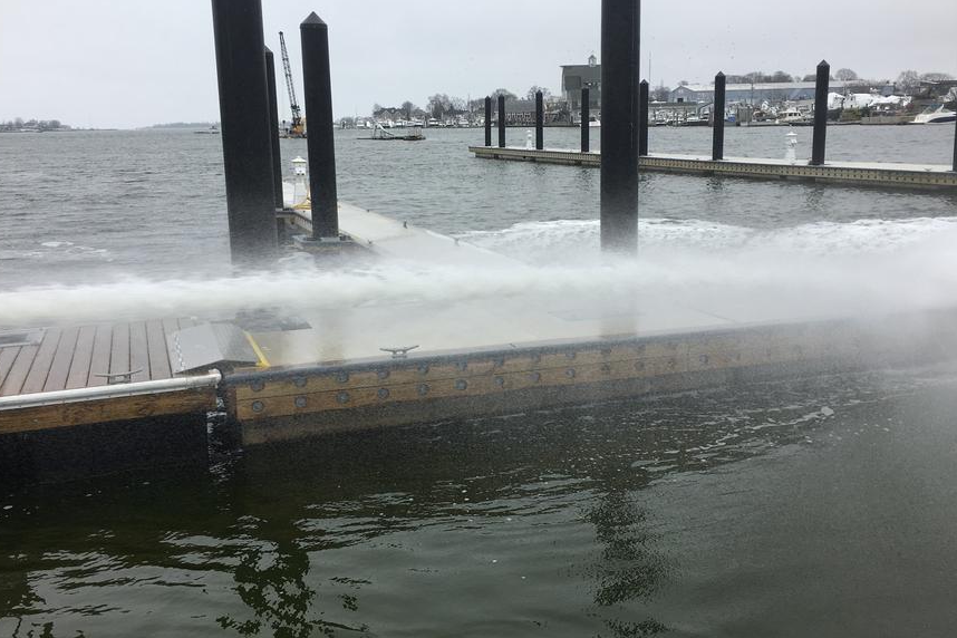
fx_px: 957
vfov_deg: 36.9
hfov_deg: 53.1
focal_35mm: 36
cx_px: 485
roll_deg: +0.2
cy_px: 318
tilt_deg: -10.8
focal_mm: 4.15
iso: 25
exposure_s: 1/845
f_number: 2.2
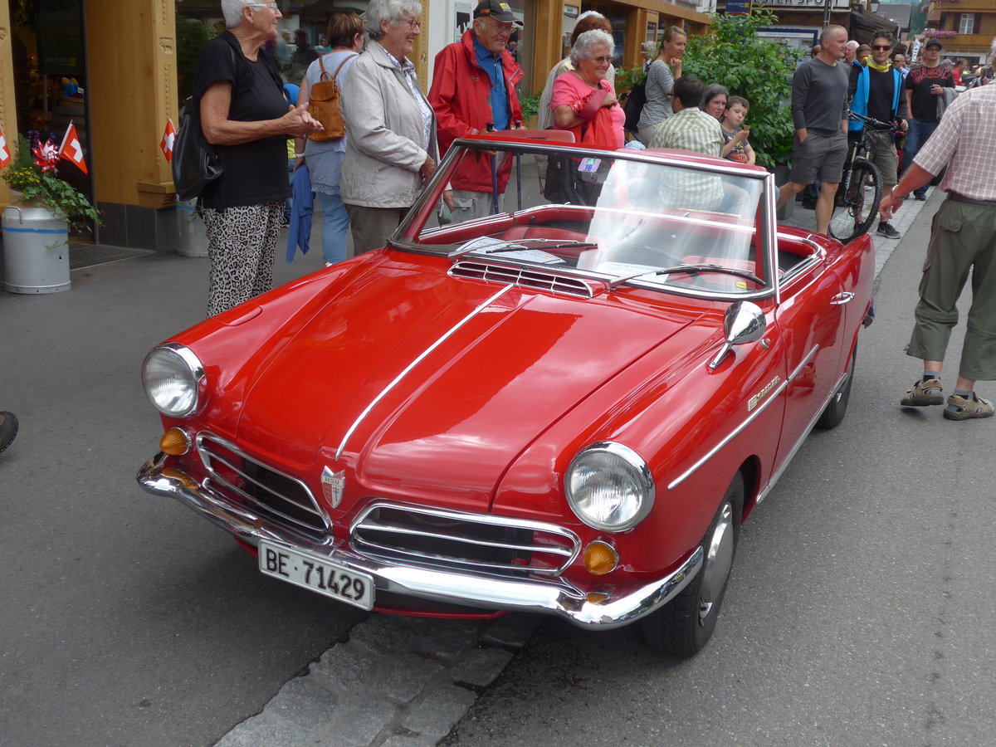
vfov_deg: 36.8
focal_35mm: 39
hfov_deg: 47.9
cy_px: 374
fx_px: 1122
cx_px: 498
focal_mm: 8
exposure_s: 1/400
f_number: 2.8
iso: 80
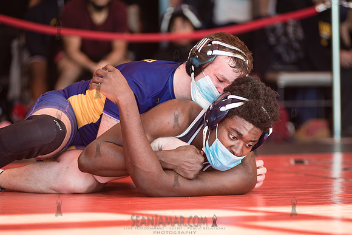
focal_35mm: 179
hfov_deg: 11.5
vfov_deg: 7.7
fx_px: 1751
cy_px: 125
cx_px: 189
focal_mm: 155
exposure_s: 1/320
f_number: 3.5
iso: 400
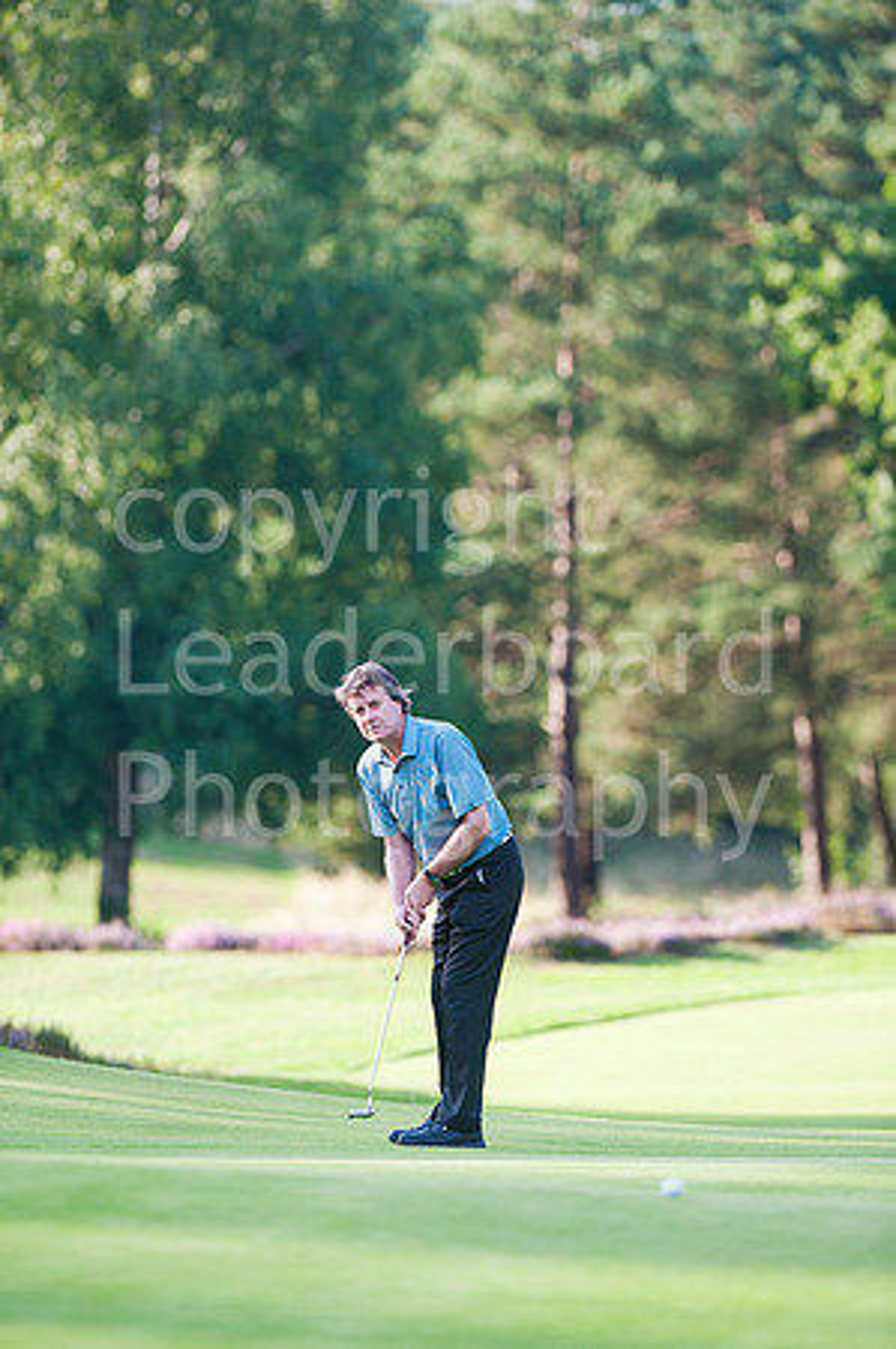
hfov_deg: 4.6
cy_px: 674
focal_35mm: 300
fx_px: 11225
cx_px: 448
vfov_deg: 6.9
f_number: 5.6
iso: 800
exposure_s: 1/800
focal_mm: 300
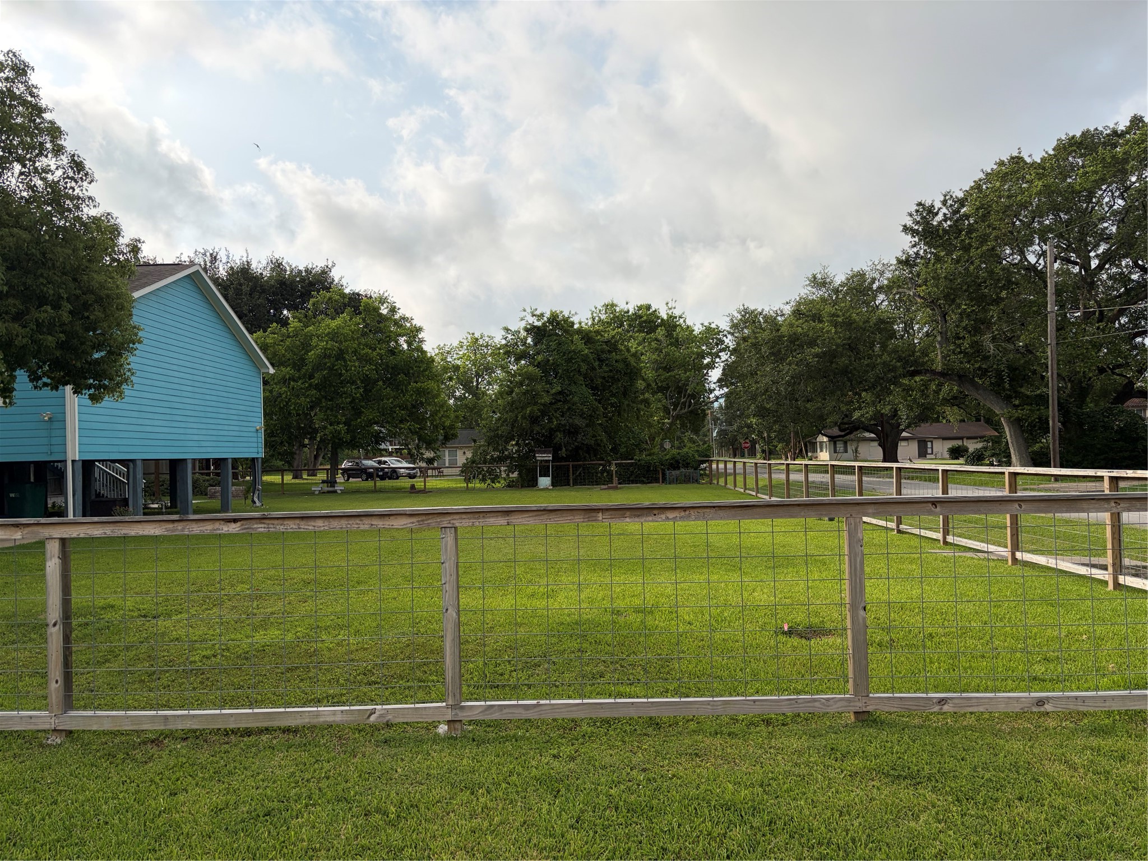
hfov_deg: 67.3
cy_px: 430
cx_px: 574
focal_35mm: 26
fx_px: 862
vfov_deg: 53.1
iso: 50
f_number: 1.6
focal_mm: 5.96
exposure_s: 1/4065
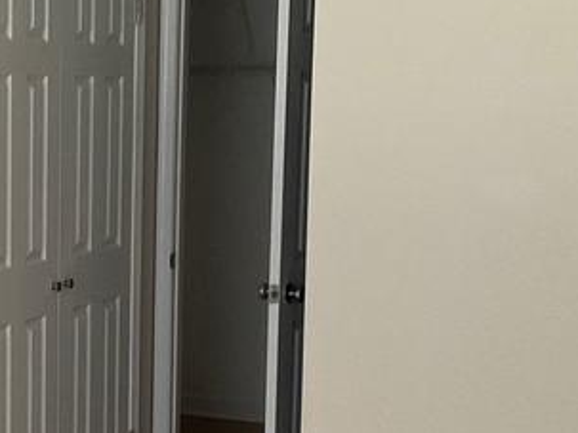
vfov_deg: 15.0
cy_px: 366
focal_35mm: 98
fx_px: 1636
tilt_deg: -10.9
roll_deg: +0.0
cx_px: -34
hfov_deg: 19.3
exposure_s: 1/60
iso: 250
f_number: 1.8
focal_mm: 3
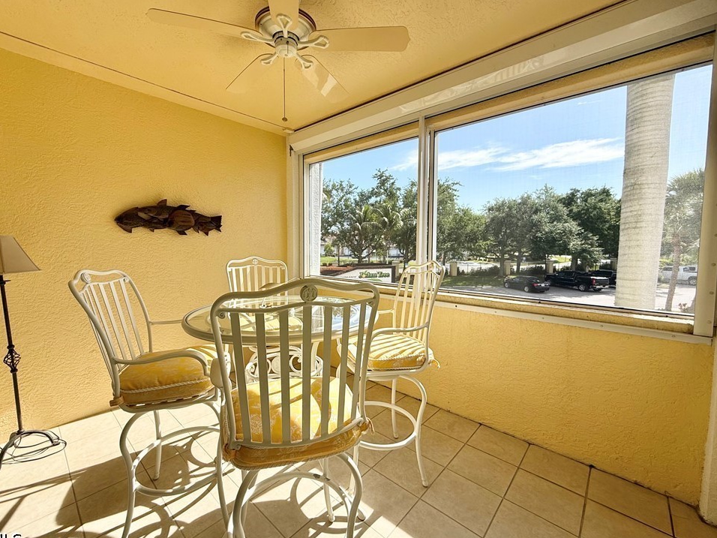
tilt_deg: -3.6
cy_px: 263
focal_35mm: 15
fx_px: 311
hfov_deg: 98.0
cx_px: 334
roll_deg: +0.2
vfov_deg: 81.7
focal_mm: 2.22
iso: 50
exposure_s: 1/709
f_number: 2.2
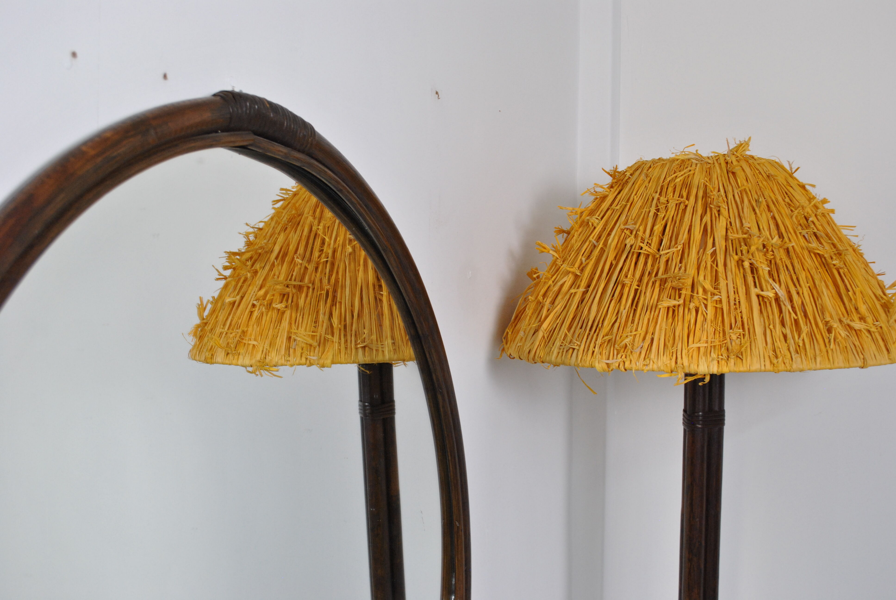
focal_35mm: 45
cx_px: 448
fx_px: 1121
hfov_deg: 43.6
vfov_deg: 29.9
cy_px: 300
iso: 500
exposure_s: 1/30
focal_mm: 30
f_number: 6.3
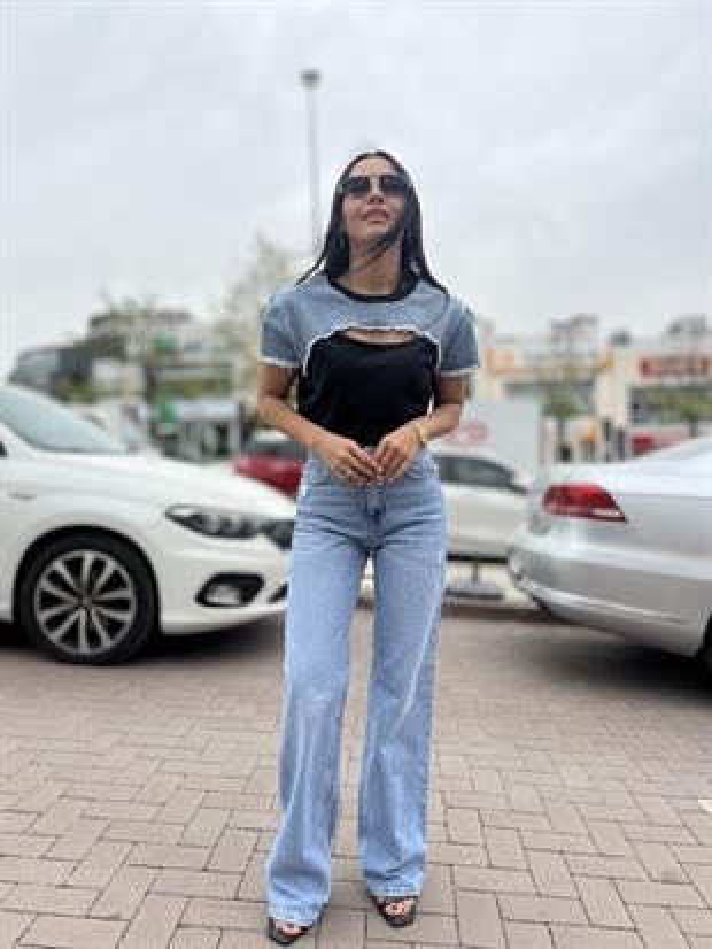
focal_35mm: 26
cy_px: 474
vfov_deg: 67.3
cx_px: 356
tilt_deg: +1.0
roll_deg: +1.1
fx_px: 713
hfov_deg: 53.1
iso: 50
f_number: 1.5
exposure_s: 1/3460
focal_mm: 5.7
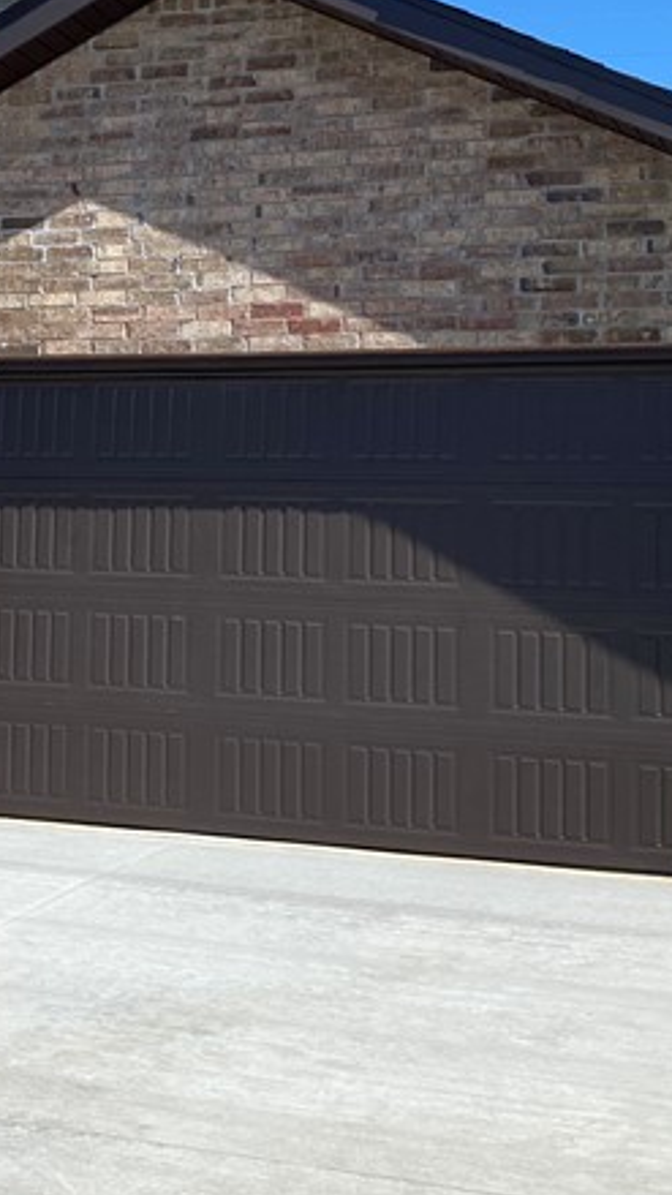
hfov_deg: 17.6
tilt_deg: +6.0
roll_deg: -2.0
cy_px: 397
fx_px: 2090
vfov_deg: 31.6
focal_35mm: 66
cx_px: -79
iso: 32
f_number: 1.8
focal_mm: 4.25
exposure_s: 1/3731
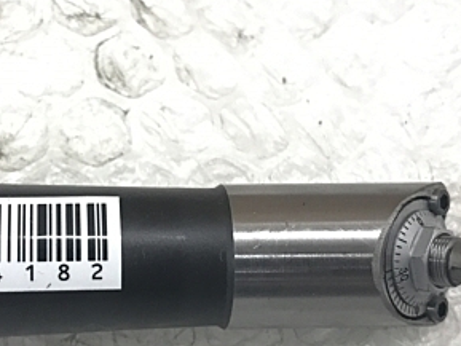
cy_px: 209
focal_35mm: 62
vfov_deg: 23.6
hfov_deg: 30.9
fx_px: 826
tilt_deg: -64.9
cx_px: 144
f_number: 1.8
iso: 32
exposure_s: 1/25
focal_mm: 3.99
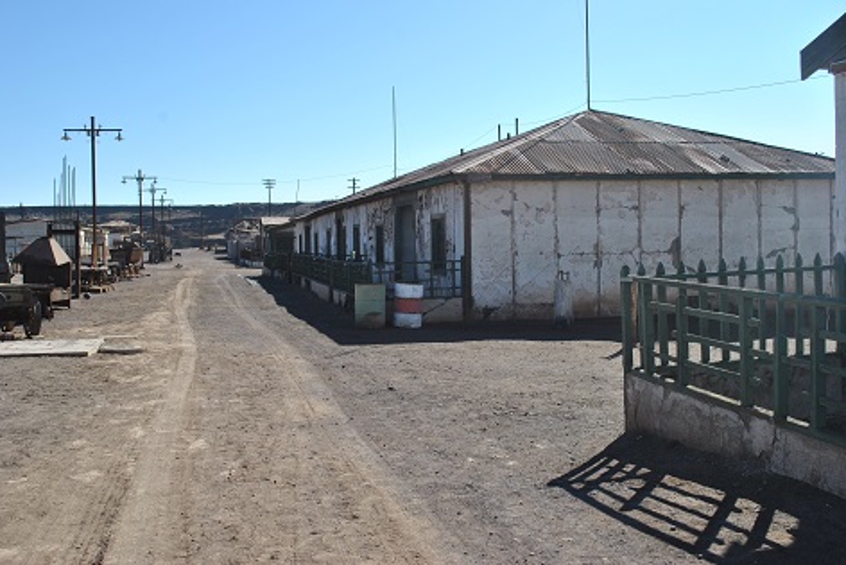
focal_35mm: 39
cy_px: 282
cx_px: 423
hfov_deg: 49.5
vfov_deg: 34.2
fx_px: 917
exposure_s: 1/250
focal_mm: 26
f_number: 8
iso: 100
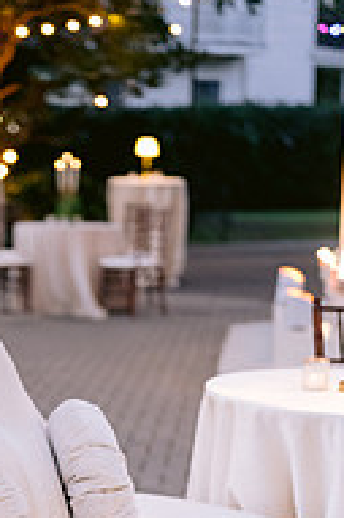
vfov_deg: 16.8
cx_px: 0
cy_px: 572
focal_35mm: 118
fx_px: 1694
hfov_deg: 11.5
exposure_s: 1/100
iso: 1600
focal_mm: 50
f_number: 1.8
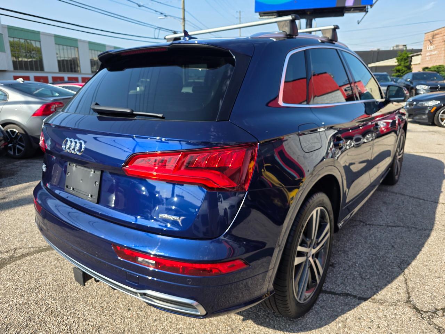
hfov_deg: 73.9
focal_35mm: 23
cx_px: 222
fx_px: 296
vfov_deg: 58.9
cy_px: 167
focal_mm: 6.3
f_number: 1.7
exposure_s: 1/1117
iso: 40
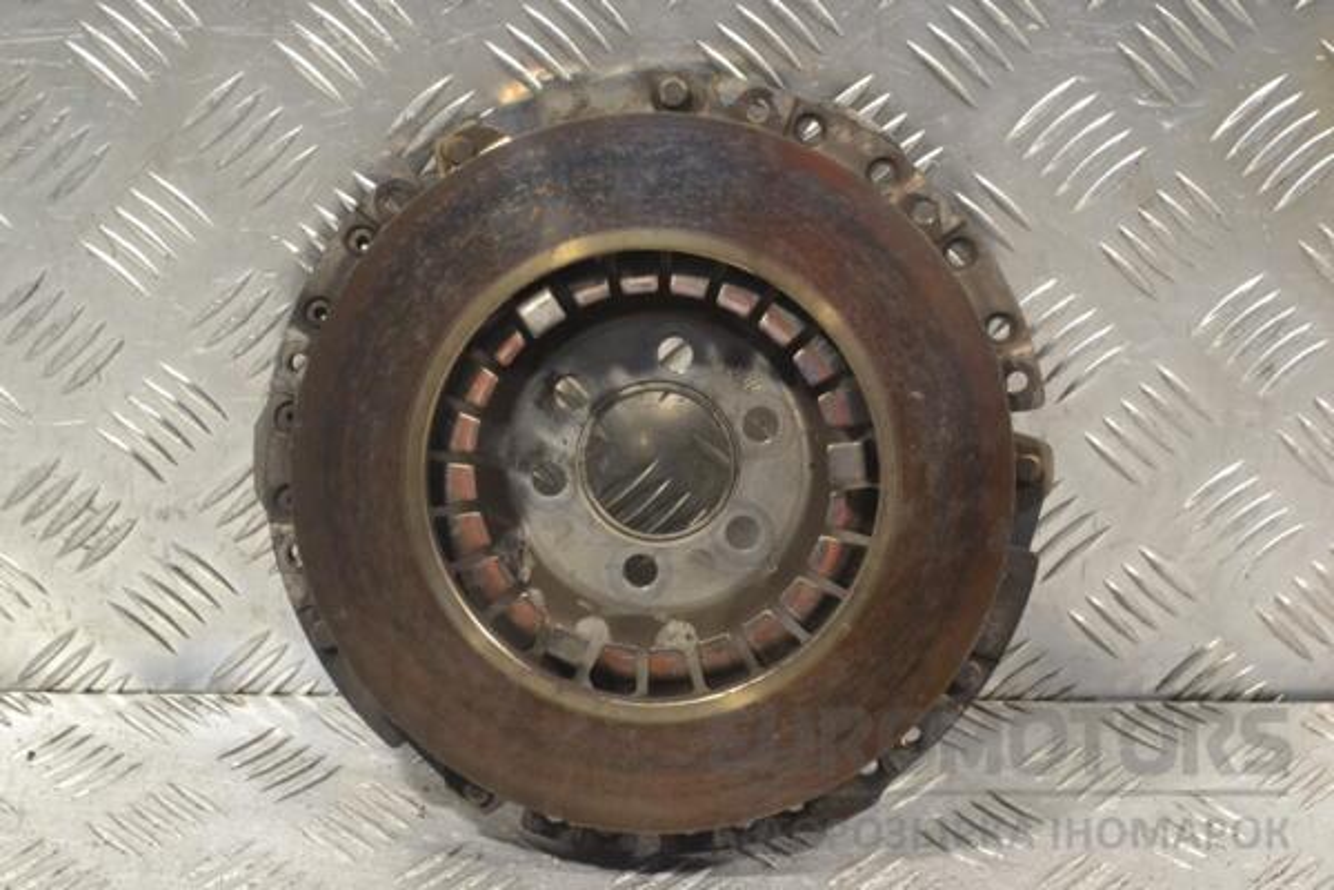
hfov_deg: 24.6
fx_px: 3057
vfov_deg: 16.6
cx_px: 667
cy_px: 445
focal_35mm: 82
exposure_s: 1/250
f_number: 8
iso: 3200
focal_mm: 55
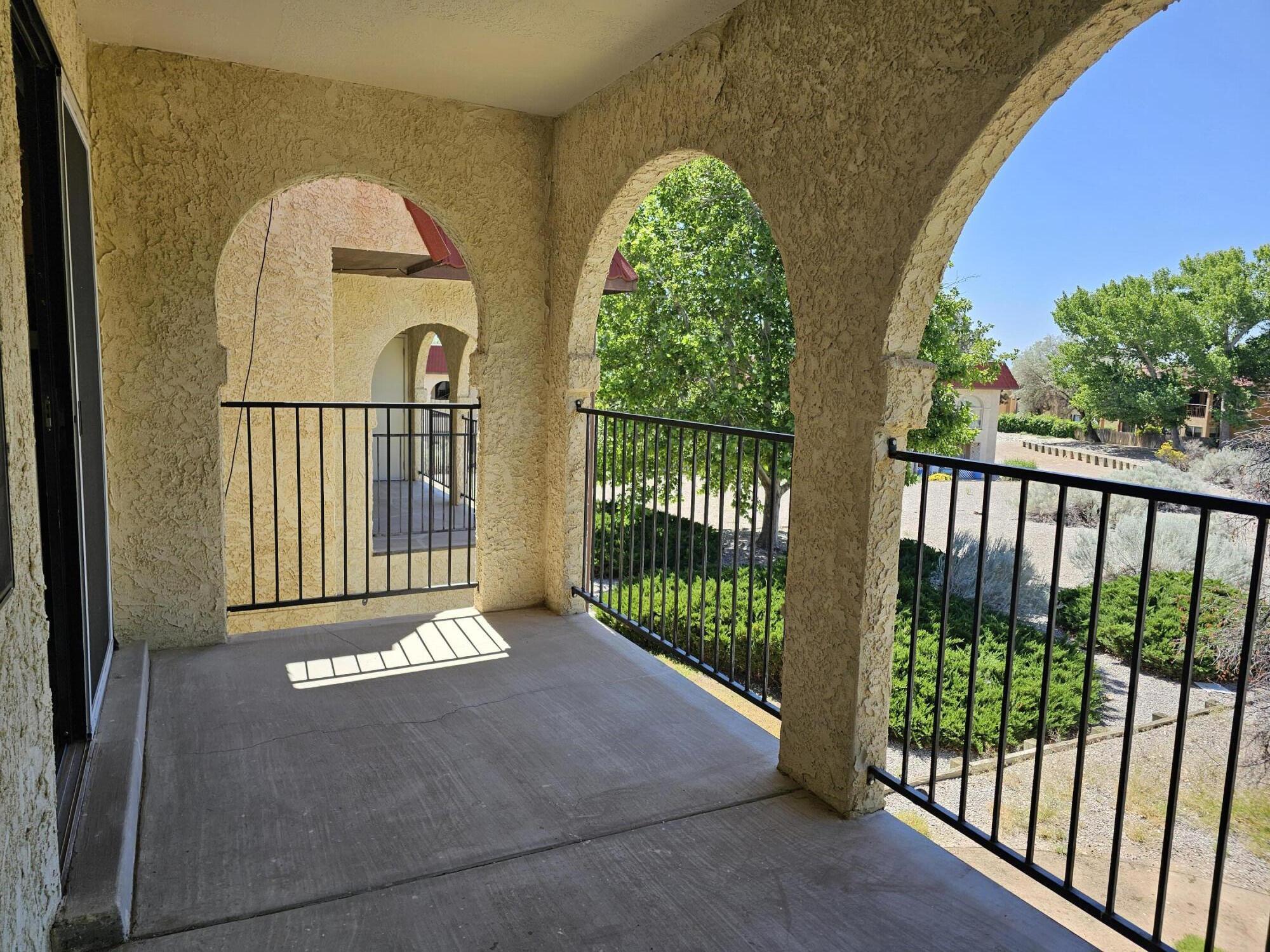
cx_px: 635
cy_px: 476
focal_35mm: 23
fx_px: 844
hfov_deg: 73.9
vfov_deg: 58.9
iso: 10
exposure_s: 1/257
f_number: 1.7
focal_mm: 6.3
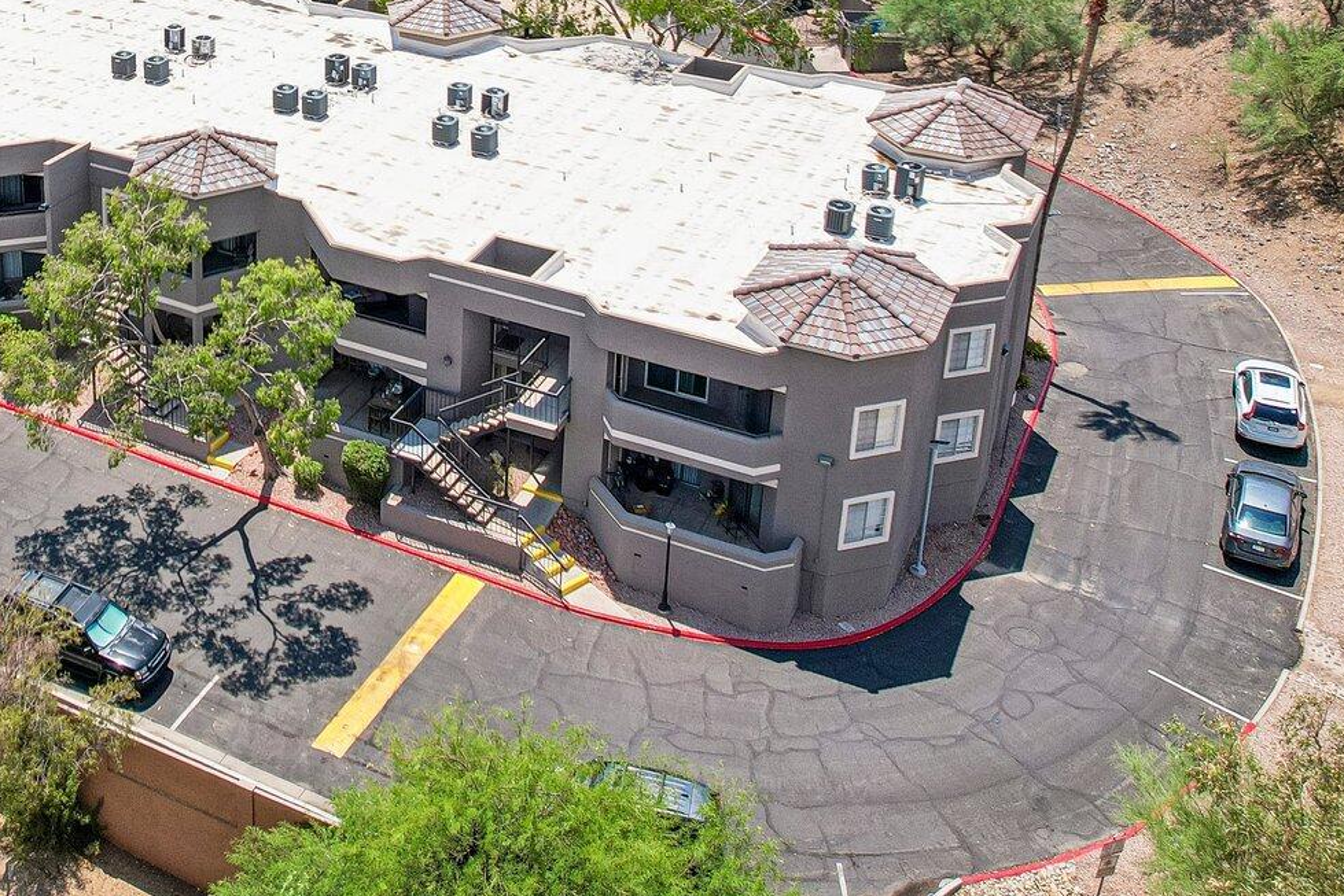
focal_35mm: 46
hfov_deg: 40.9
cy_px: -32
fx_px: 1717
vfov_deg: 27.3
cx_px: 262
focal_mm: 8.4
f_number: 2.8
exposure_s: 1/2000
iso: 100
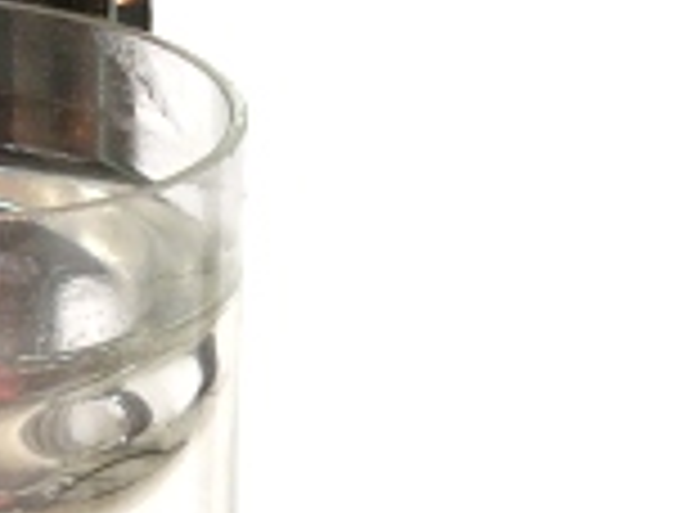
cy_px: 392
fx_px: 8516
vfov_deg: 3.4
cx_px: -270
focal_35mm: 431
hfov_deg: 4.6
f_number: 8
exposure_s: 1/3.2
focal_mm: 20.5
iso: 100
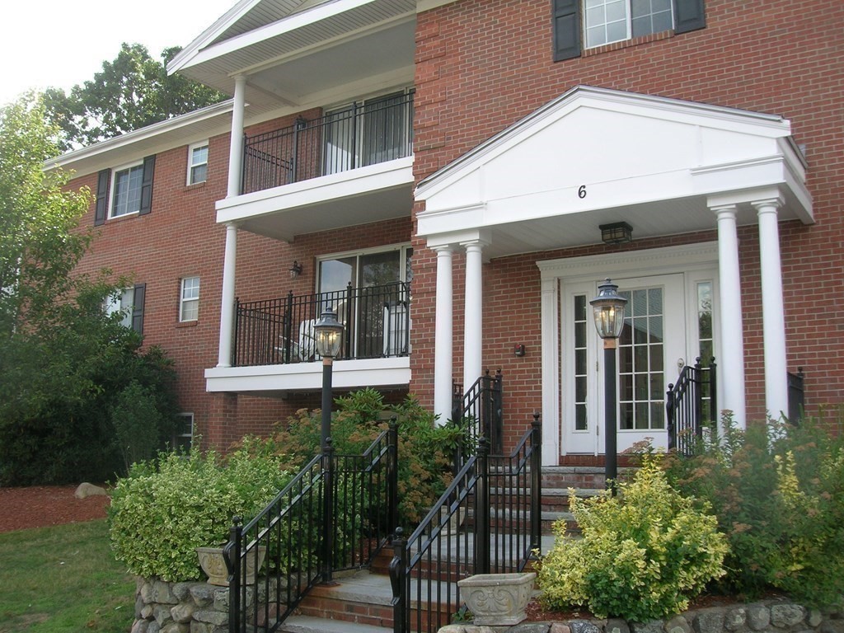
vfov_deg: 41.8
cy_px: 316
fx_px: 829
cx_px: 422
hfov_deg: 54.0
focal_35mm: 34
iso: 50
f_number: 4.9
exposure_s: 1/127
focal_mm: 5.7
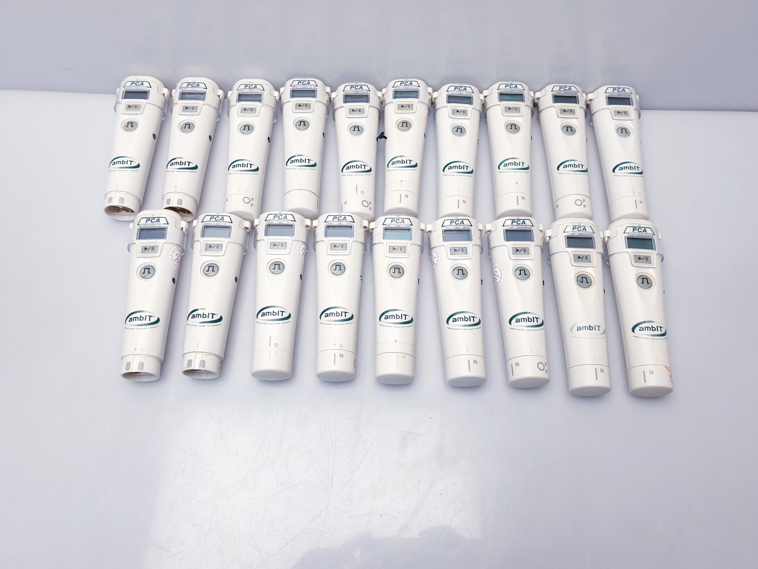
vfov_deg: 53.1
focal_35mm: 26
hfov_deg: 67.3
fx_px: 569
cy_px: 284
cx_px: 379
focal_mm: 4.3
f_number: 2.4
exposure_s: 1/50
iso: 50
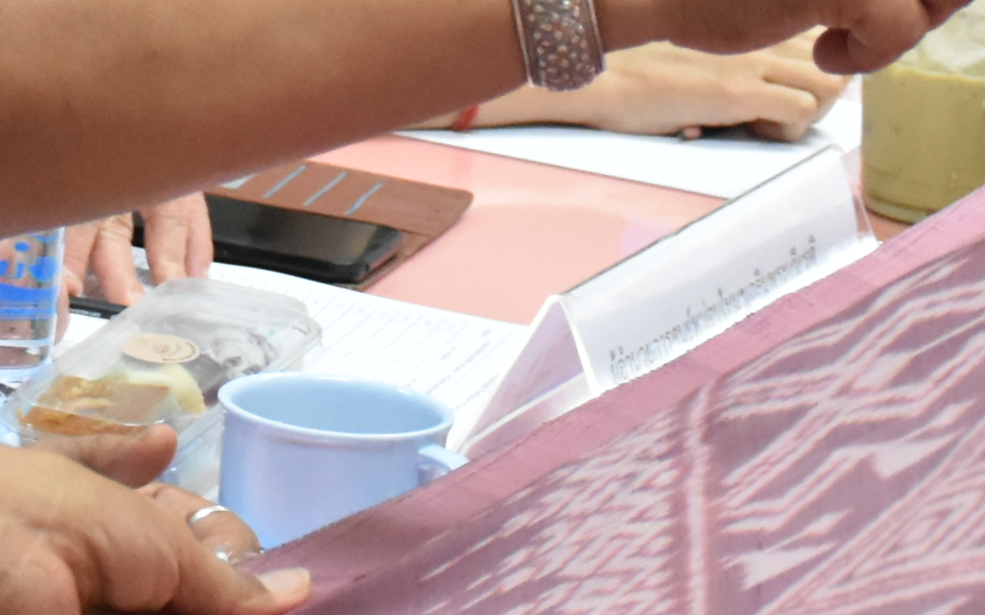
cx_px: -214
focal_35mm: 256
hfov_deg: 8.1
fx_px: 6872
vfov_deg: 5.0
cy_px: -607
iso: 3200
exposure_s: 1/125
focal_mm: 38
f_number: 5.6
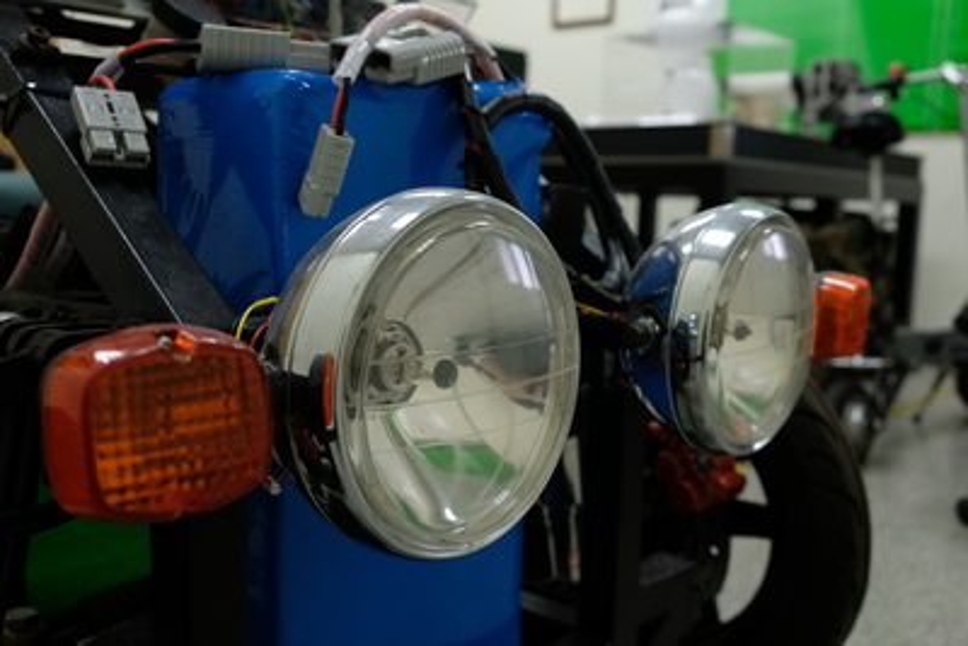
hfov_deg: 53.1
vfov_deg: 36.9
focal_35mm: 36
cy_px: 323
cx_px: 484
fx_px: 968
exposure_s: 1/180
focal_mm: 24.3
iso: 1600
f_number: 4
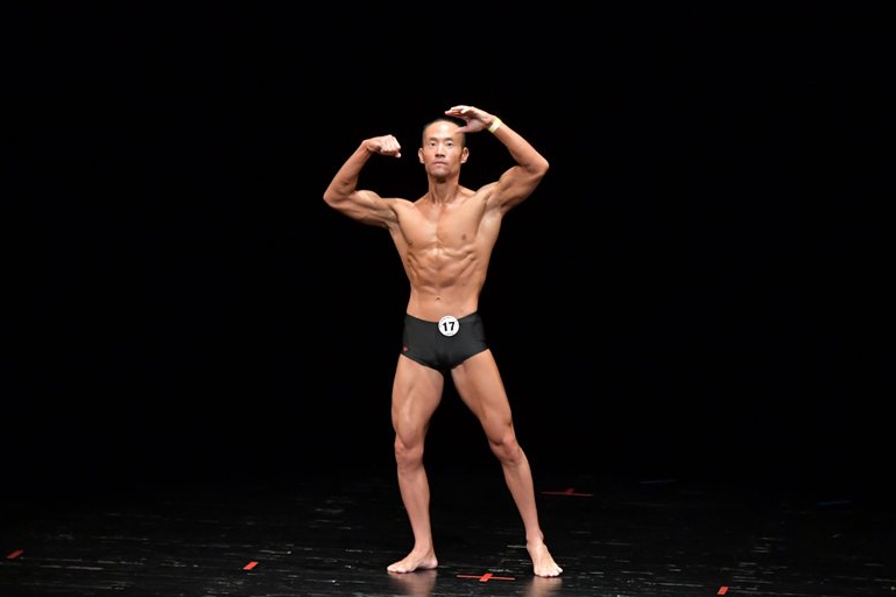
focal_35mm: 257
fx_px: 6393
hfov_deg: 8.0
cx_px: 448
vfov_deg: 5.3
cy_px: 298
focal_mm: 170
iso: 4000
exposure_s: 1/400
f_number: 5.6
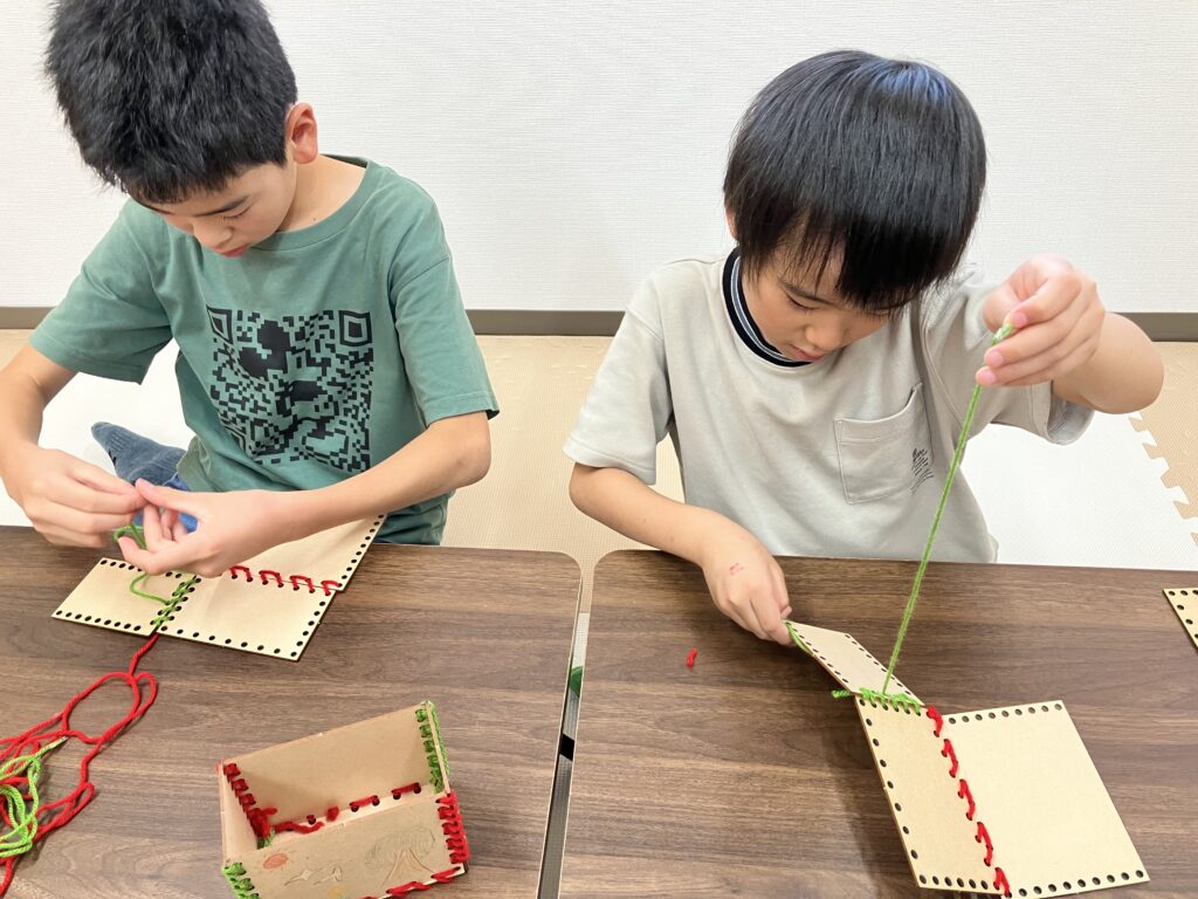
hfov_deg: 63.4
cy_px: 450
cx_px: 599
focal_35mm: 28
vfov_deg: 49.7
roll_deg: +2.5
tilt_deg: -40.2
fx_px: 969
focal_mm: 3.99
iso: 80
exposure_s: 1/60
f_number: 1.8
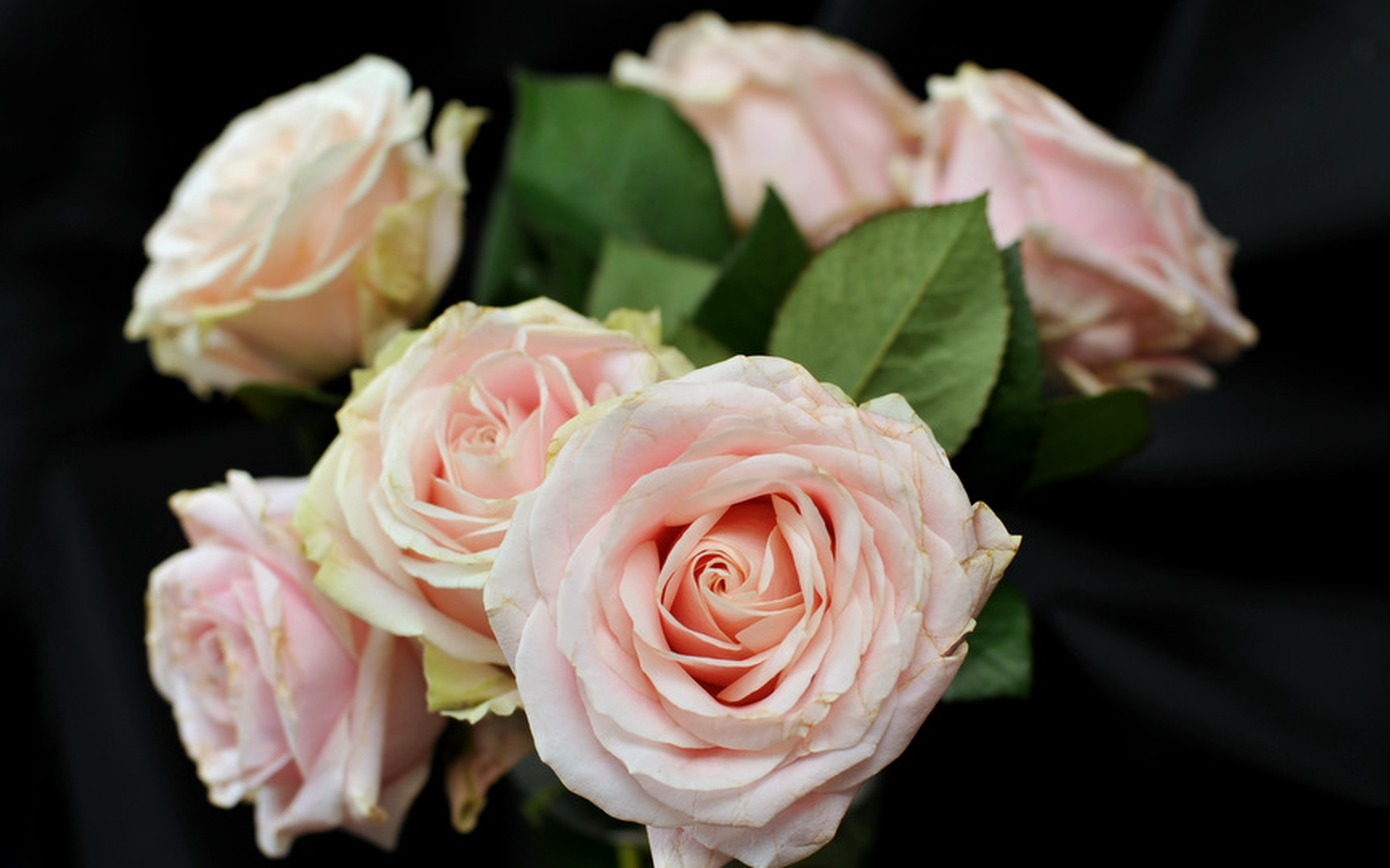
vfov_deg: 24.4
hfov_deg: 38.2
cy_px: 455
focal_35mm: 53
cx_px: 690
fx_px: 2007
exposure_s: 1/60
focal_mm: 50
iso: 200
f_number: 4
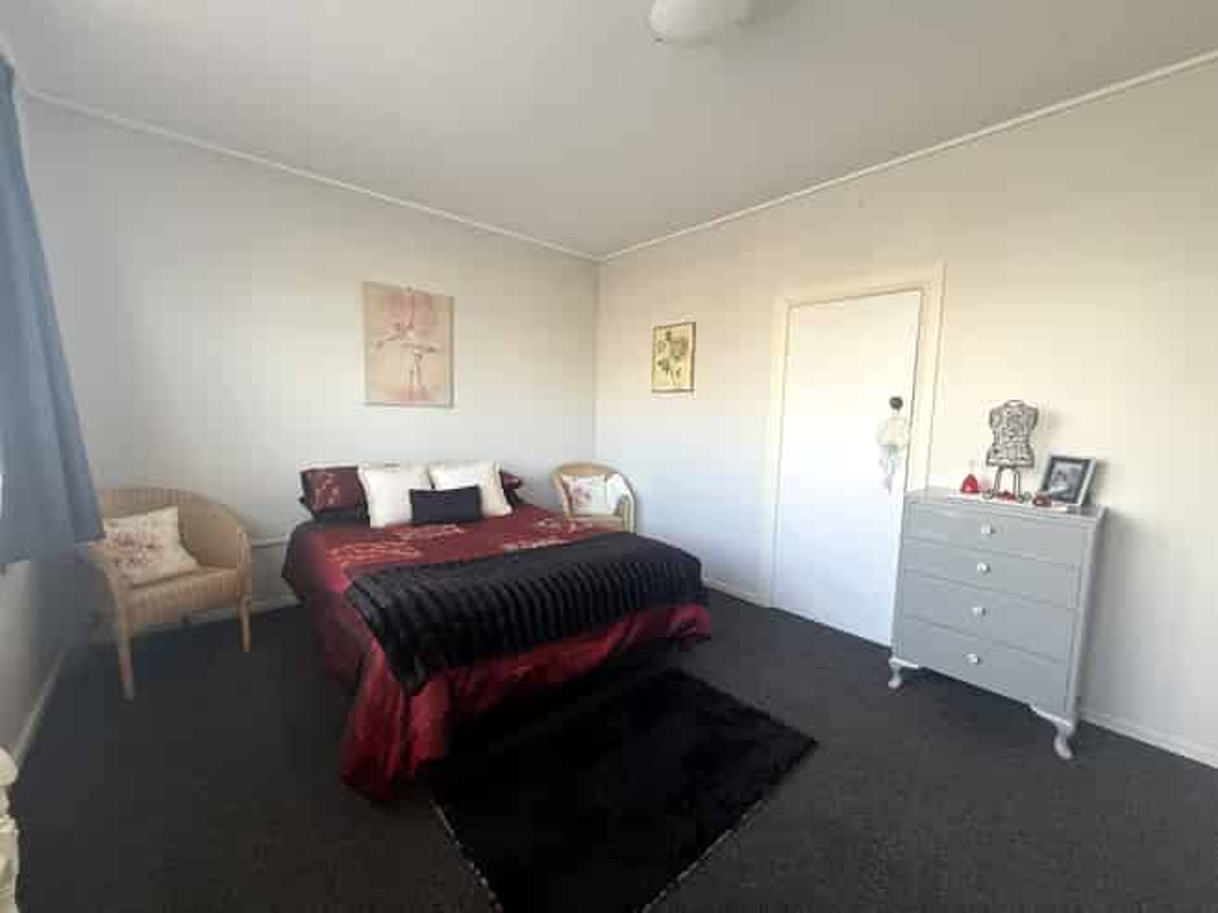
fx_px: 492
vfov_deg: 85.6
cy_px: 456
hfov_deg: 102.1
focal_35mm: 14
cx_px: 609
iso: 80
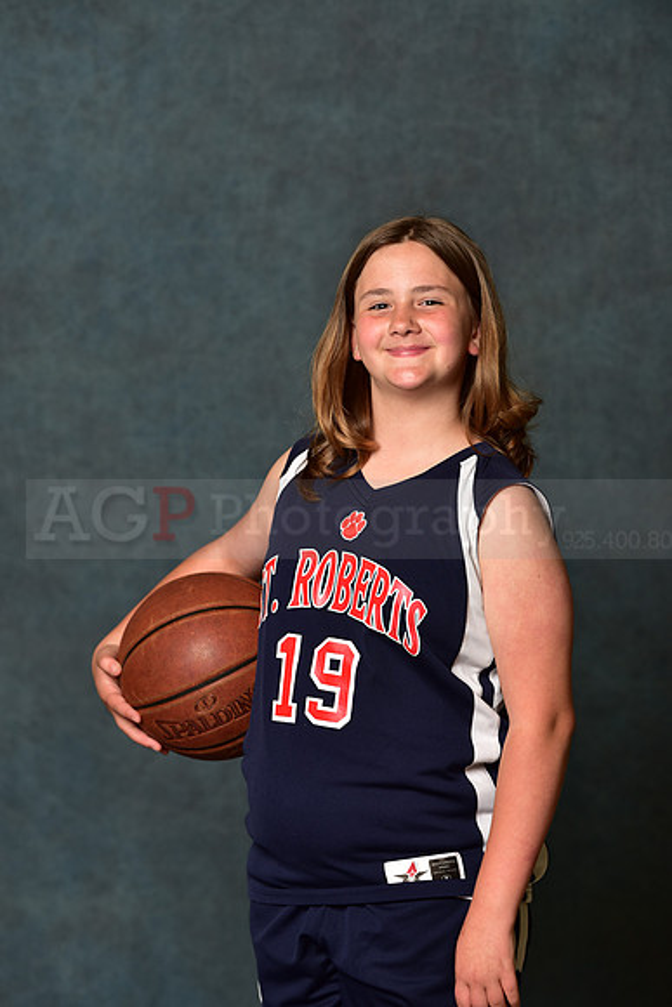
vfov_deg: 15.2
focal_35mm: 135
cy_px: 504
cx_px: 336
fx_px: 3777
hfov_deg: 10.2
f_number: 4.5
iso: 200
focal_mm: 135
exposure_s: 1/200
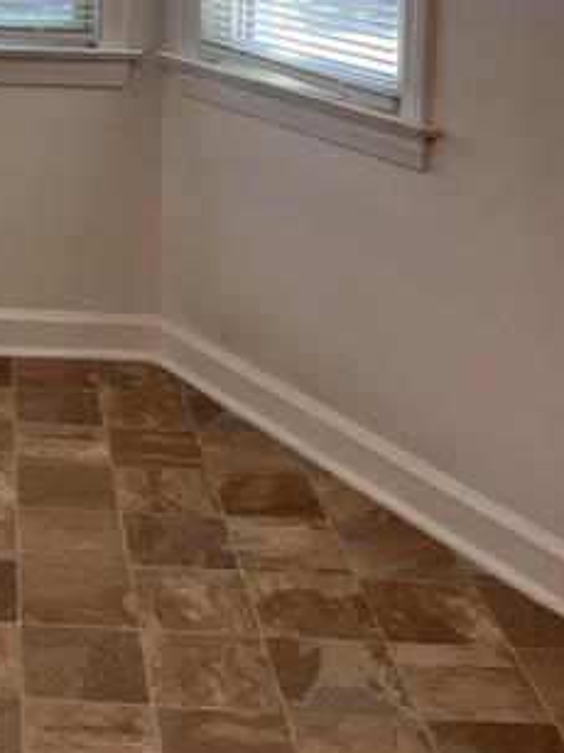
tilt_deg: -4.7
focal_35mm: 65
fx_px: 1413
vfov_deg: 27.3
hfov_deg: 21.2
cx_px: -93
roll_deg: -0.3
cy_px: -78
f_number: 1.6
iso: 40
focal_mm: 5.1
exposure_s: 1/120
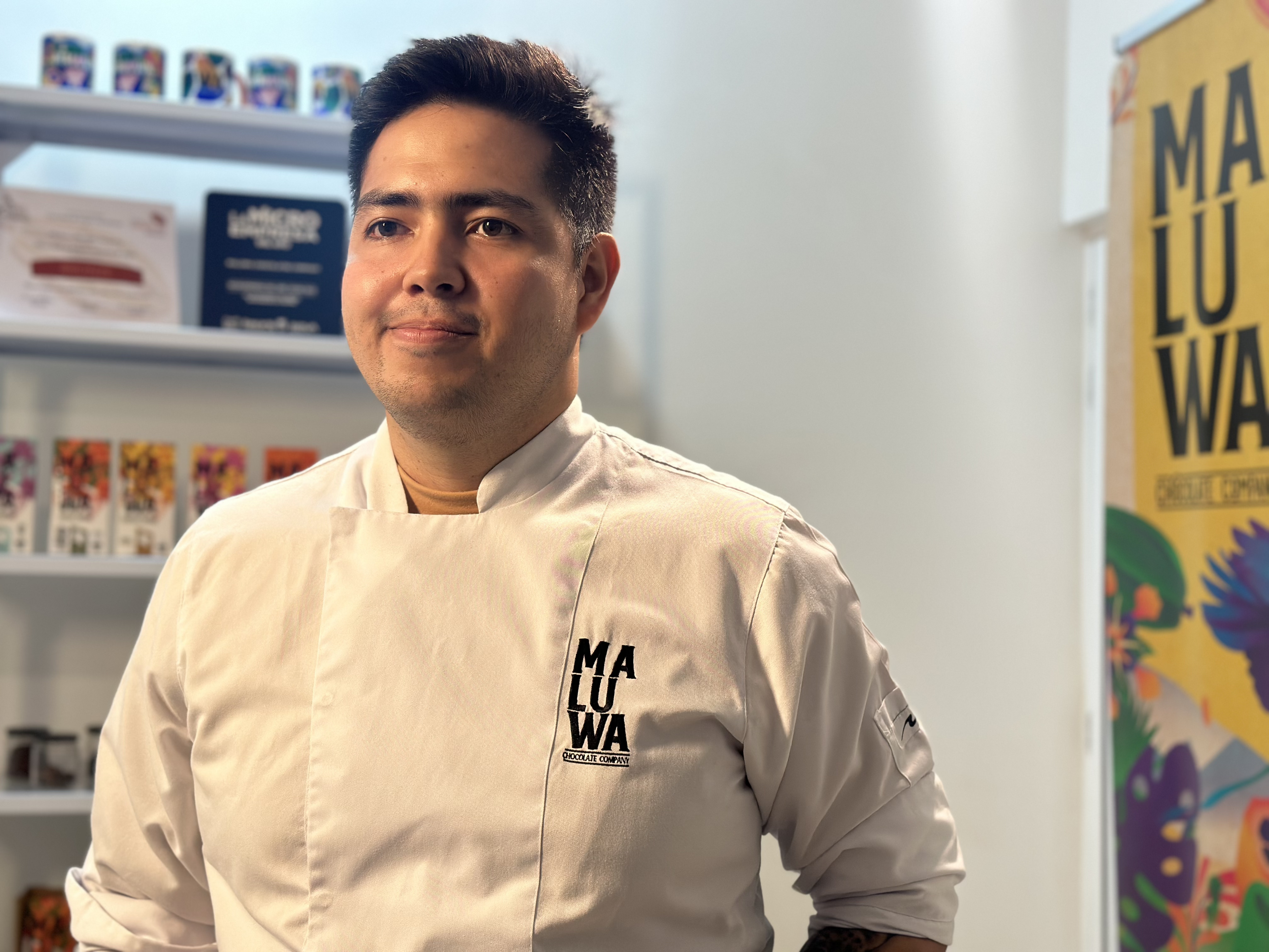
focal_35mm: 48
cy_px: 476
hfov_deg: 39.7
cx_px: 634
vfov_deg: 30.3
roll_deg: -1.3
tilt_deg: +3.1
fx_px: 1760
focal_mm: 6.86
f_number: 1.78
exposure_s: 1/60
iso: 160
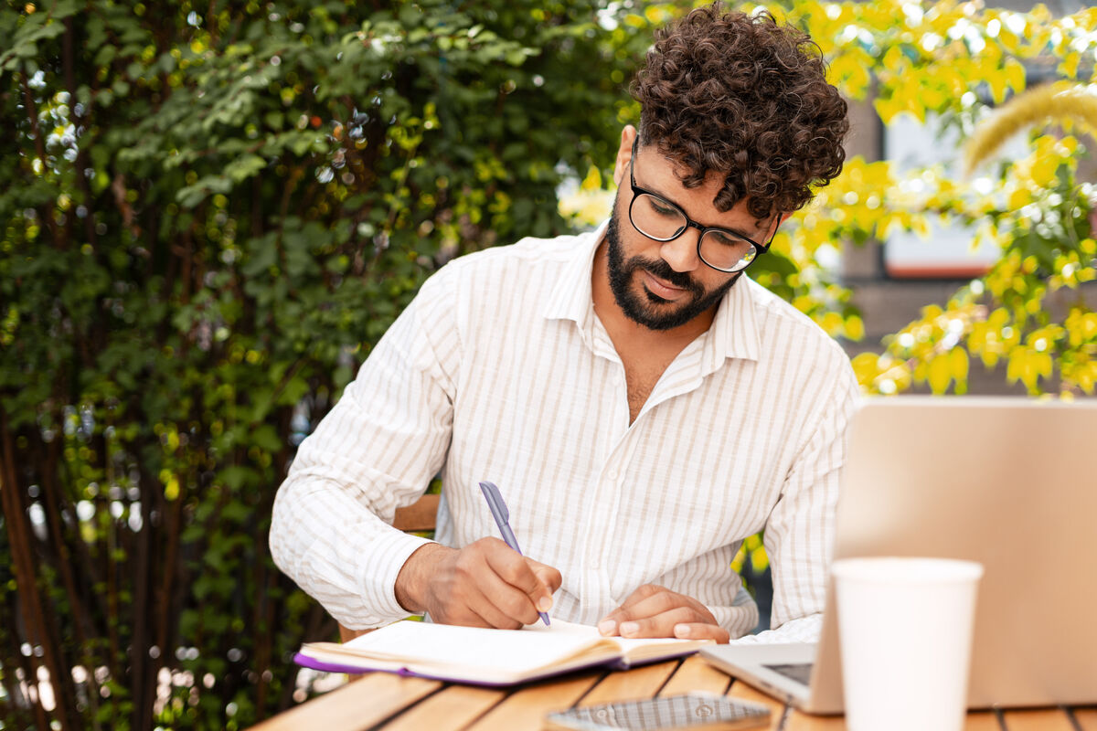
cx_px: 548
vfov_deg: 27.0
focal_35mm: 50
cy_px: 366
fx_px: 1523
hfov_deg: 39.6
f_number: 2.2
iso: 250
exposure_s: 1/1600
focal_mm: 50
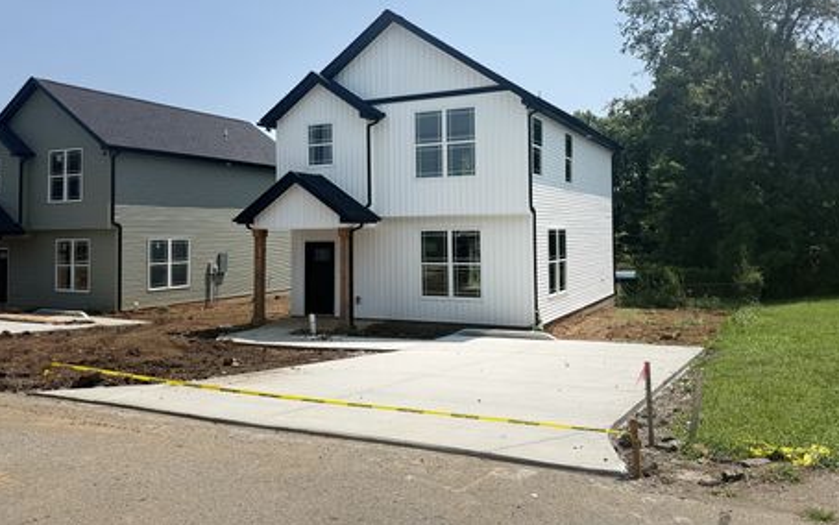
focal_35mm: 28
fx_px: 640
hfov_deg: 66.3
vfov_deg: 44.2
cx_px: 455
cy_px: 199
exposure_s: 1/7353
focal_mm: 6.76
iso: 80
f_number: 1.78
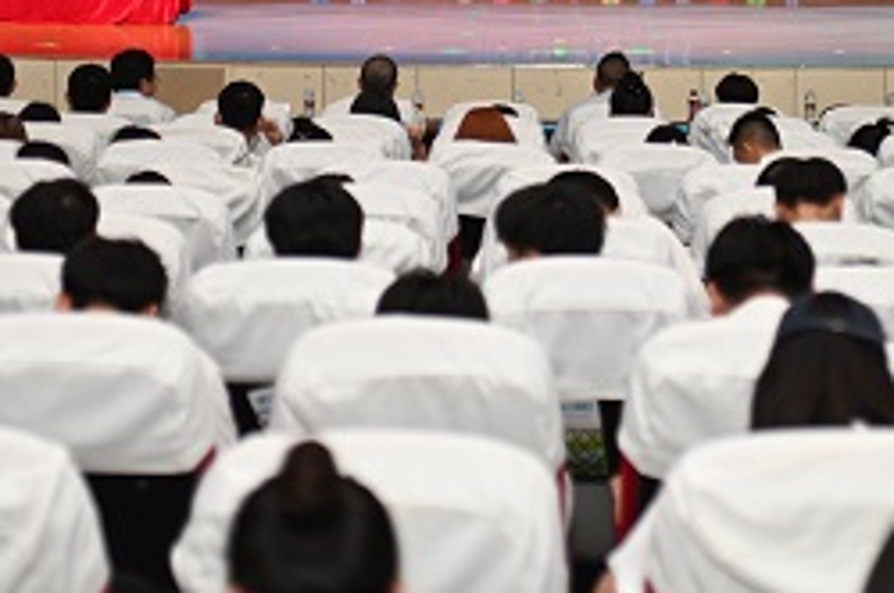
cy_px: -164
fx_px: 2430
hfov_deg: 20.8
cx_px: 551
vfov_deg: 13.5
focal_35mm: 98
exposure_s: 1/100
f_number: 1.4
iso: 100
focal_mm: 35
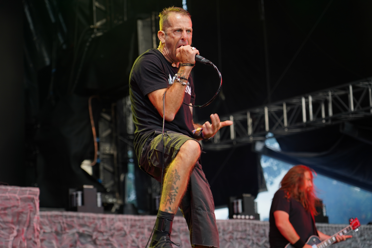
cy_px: 124
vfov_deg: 13.2
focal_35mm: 104
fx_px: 1075
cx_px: 186
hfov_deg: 19.6
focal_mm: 104
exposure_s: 1/125
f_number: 4
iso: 250
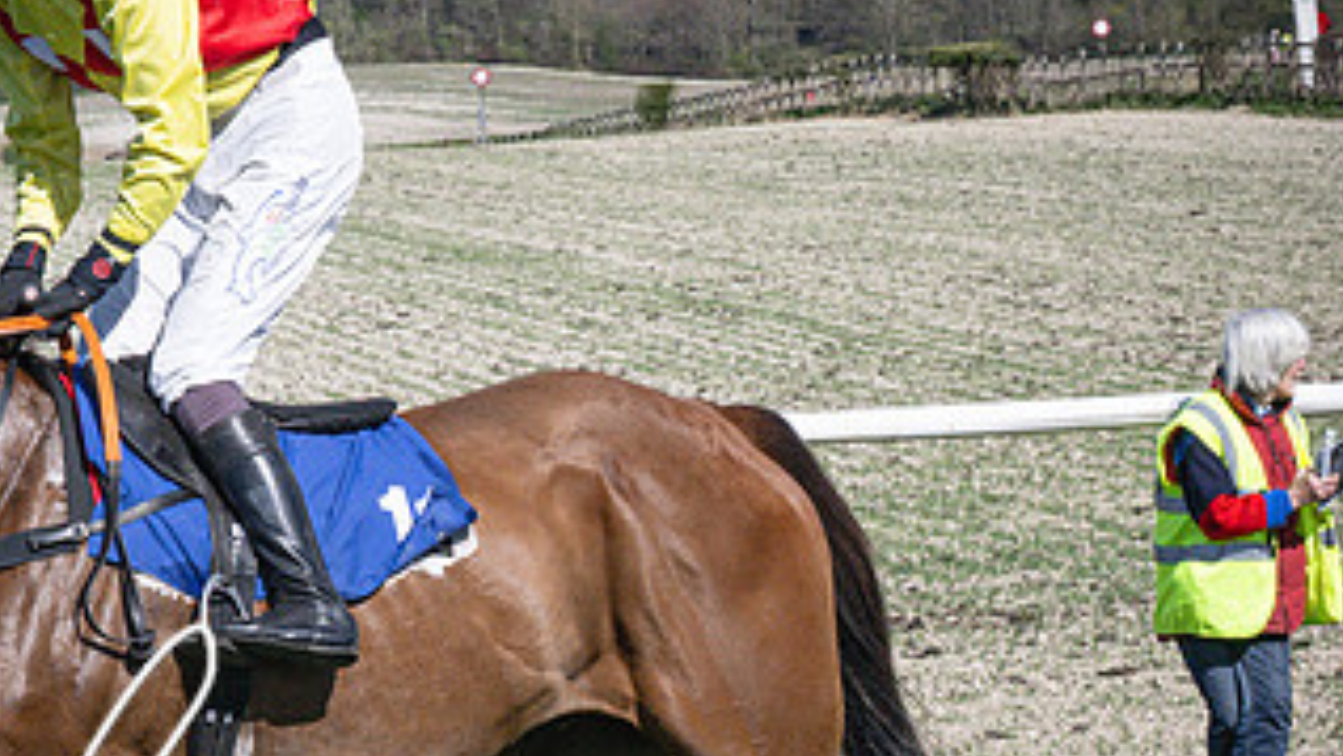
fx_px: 7836
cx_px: 298
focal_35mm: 220
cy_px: 566
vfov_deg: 5.5
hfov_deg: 9.8
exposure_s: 1/1600
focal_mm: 99
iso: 2800
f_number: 20
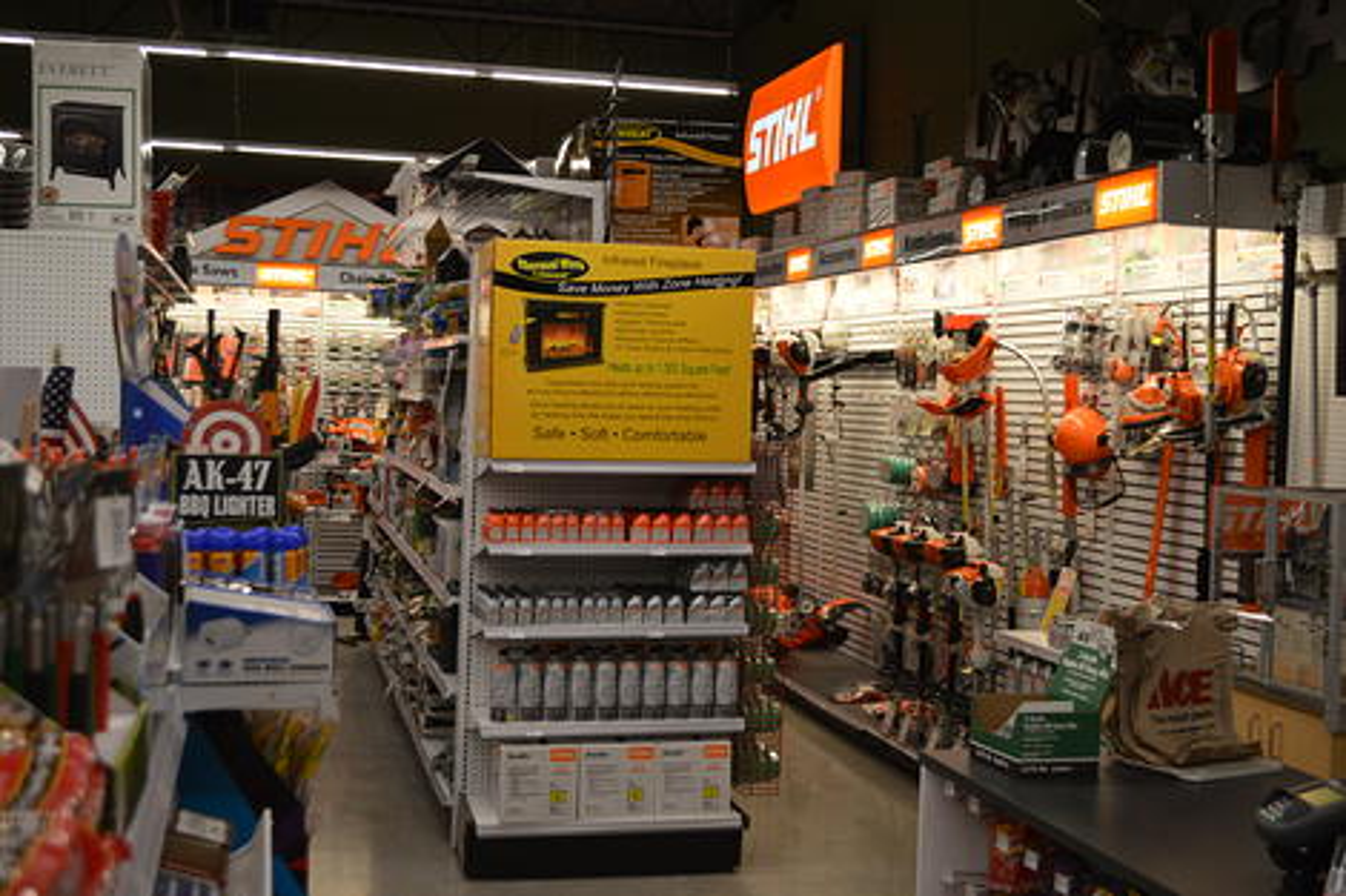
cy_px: 448
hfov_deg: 43.6
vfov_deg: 29.8
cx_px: 673
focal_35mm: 45
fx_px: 1682
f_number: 4.5
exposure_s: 1/60
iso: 500
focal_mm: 30
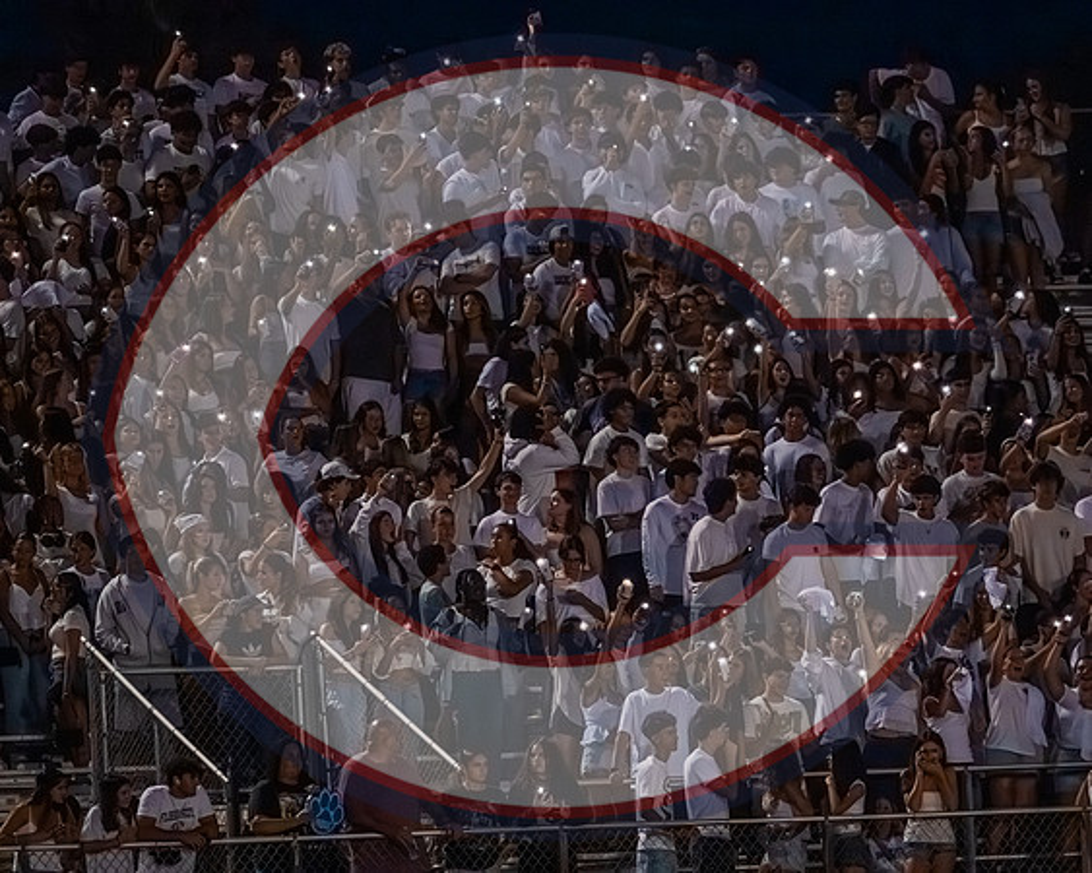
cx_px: 655
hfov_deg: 4.3
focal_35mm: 450
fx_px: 14554
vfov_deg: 3.4
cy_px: 436
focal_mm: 400
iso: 25600
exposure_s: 1/3200
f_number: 4.5
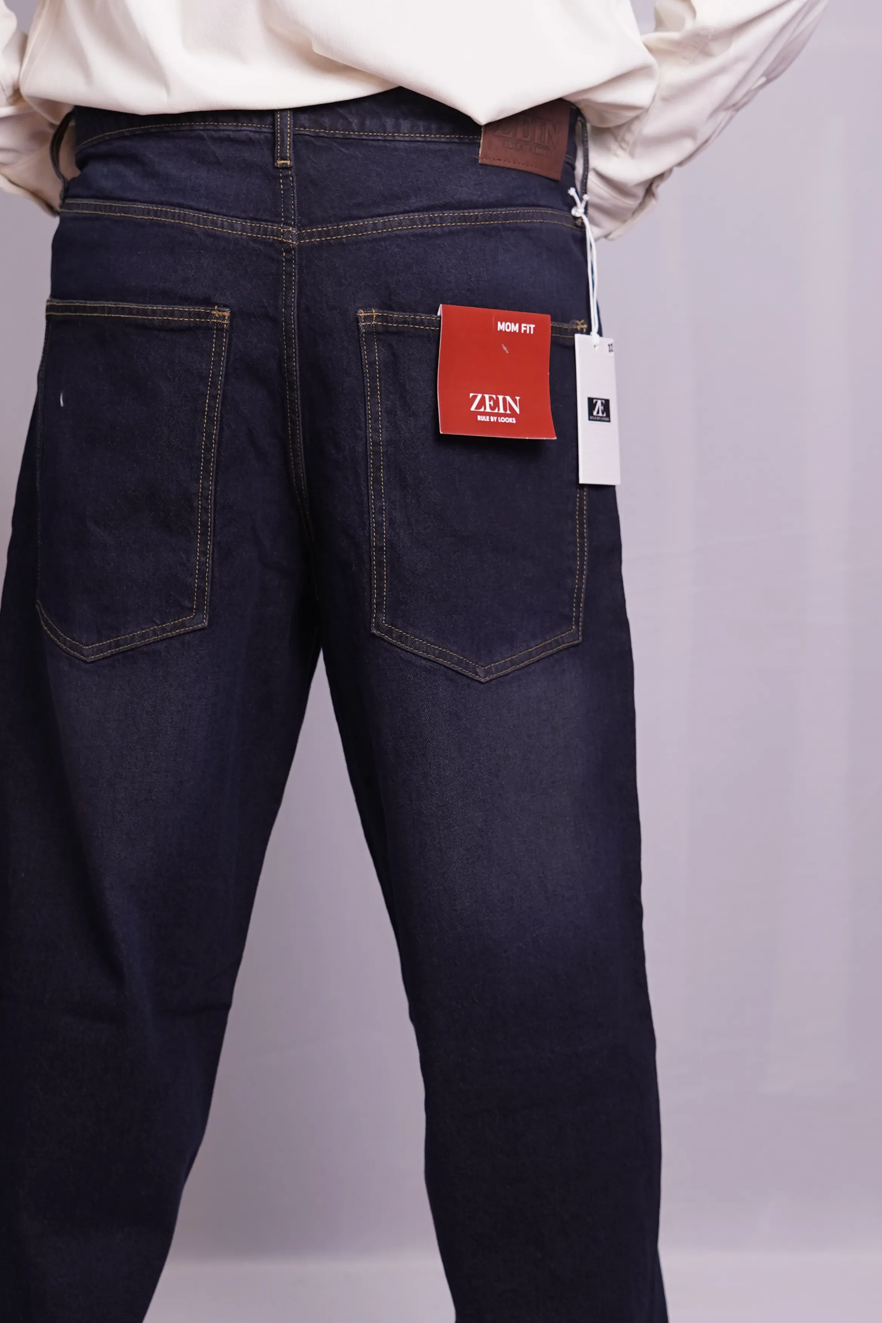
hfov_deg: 15.9
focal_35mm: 86
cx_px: 326
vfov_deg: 23.6
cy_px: 586
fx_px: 3160
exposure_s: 1/100
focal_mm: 50
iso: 640
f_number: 3.5
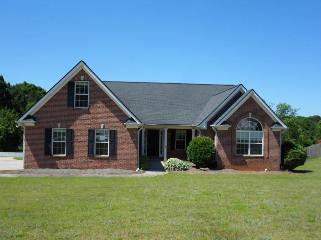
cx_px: 160
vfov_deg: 39.7
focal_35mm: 36
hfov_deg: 51.4
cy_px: 120
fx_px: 334
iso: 80
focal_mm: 6.6
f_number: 3.8
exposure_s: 1/750
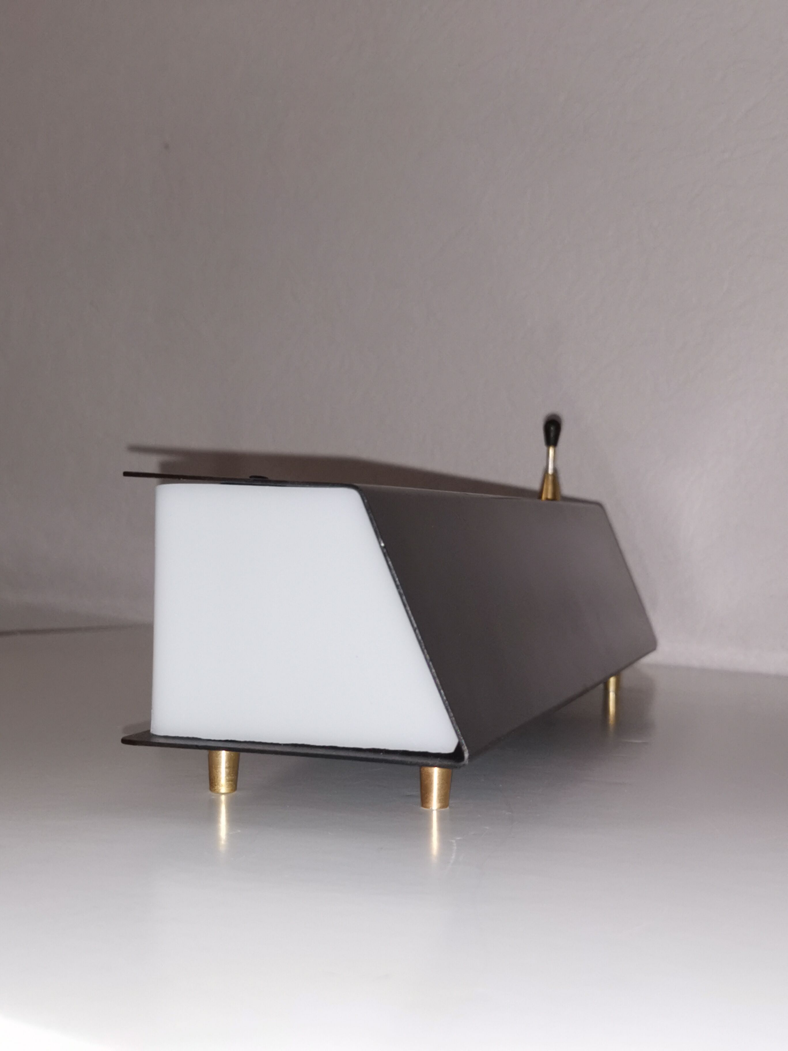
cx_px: 394
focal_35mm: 48
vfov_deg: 39.7
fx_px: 1457
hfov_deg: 30.3
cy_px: 526
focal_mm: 5.58
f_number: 1.8
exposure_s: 1/100
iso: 160
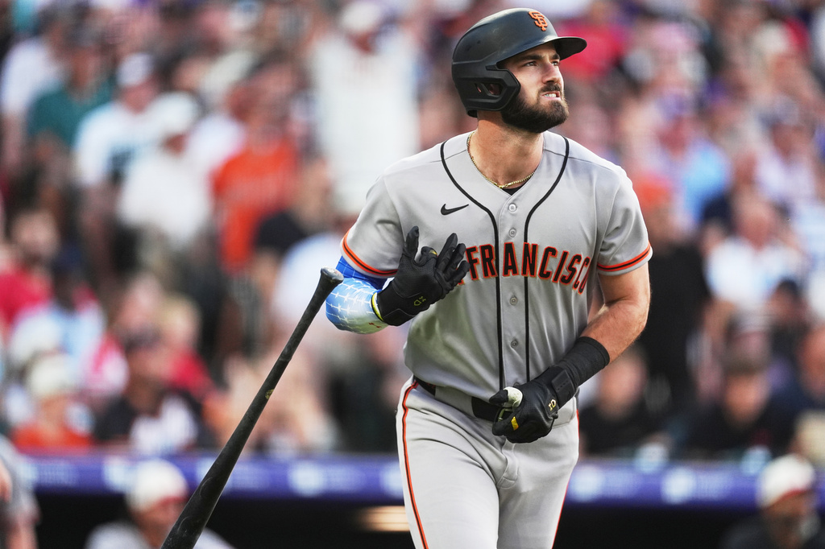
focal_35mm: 600
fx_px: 13745
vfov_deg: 2.3
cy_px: 274
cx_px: 412
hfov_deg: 3.4
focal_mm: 600
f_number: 4
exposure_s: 1/1600
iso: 1600
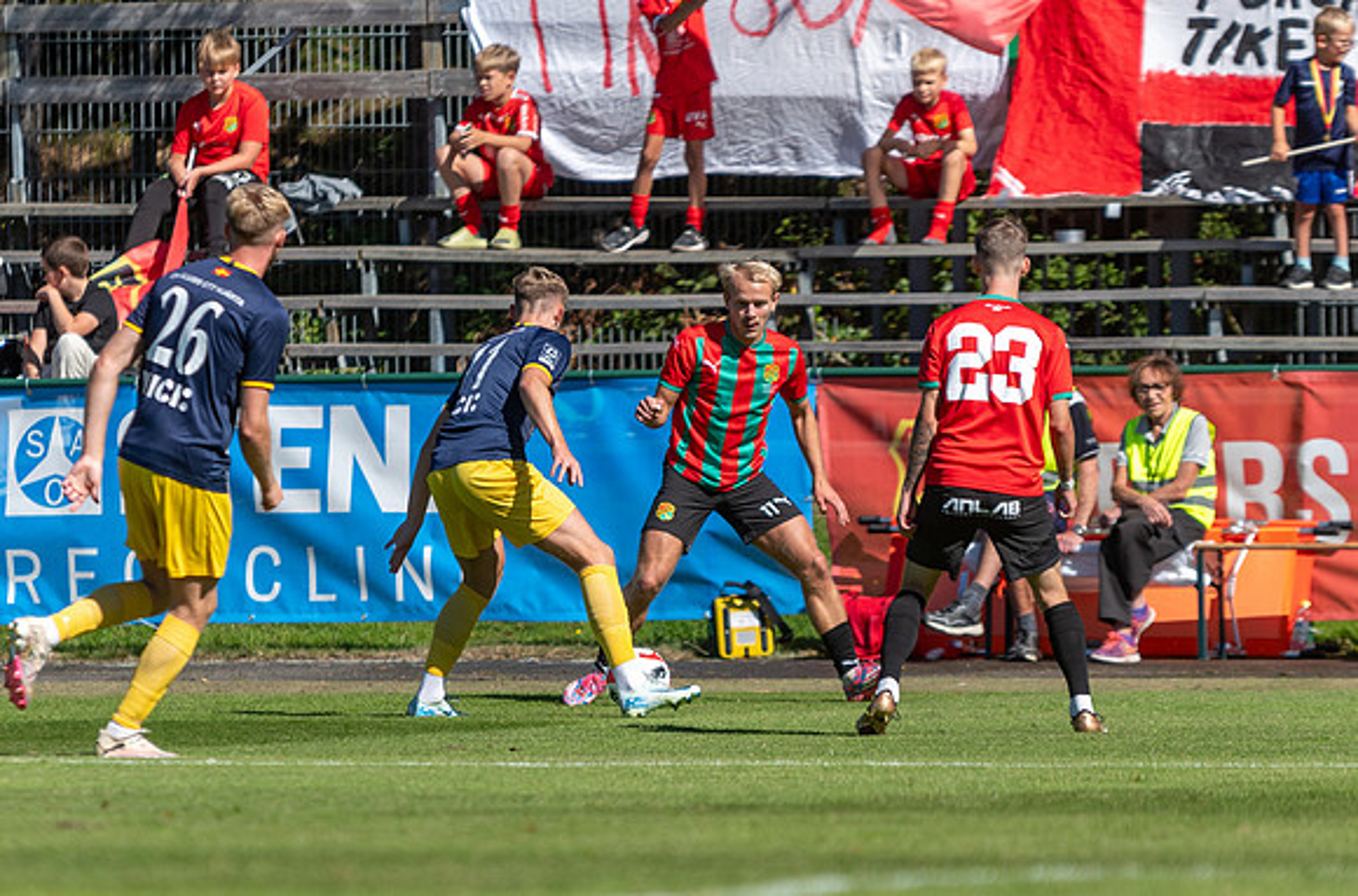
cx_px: 715
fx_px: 17108
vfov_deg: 3.0
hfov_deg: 4.5
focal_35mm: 455
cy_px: 671
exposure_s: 1/2000
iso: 110
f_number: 2.8
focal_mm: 200
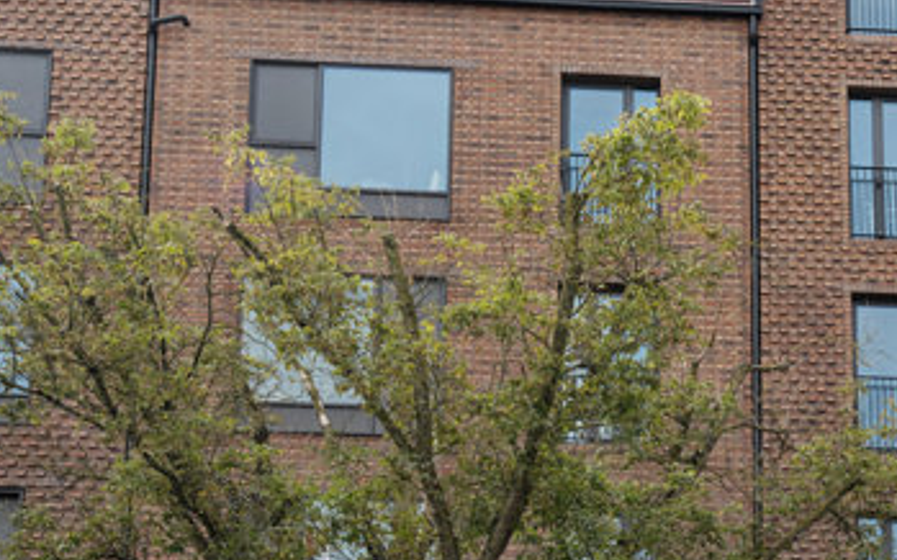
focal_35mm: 56
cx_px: 661
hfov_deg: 35.6
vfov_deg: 22.8
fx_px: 1369
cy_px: 456
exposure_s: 1/250
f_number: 9
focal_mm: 24
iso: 200
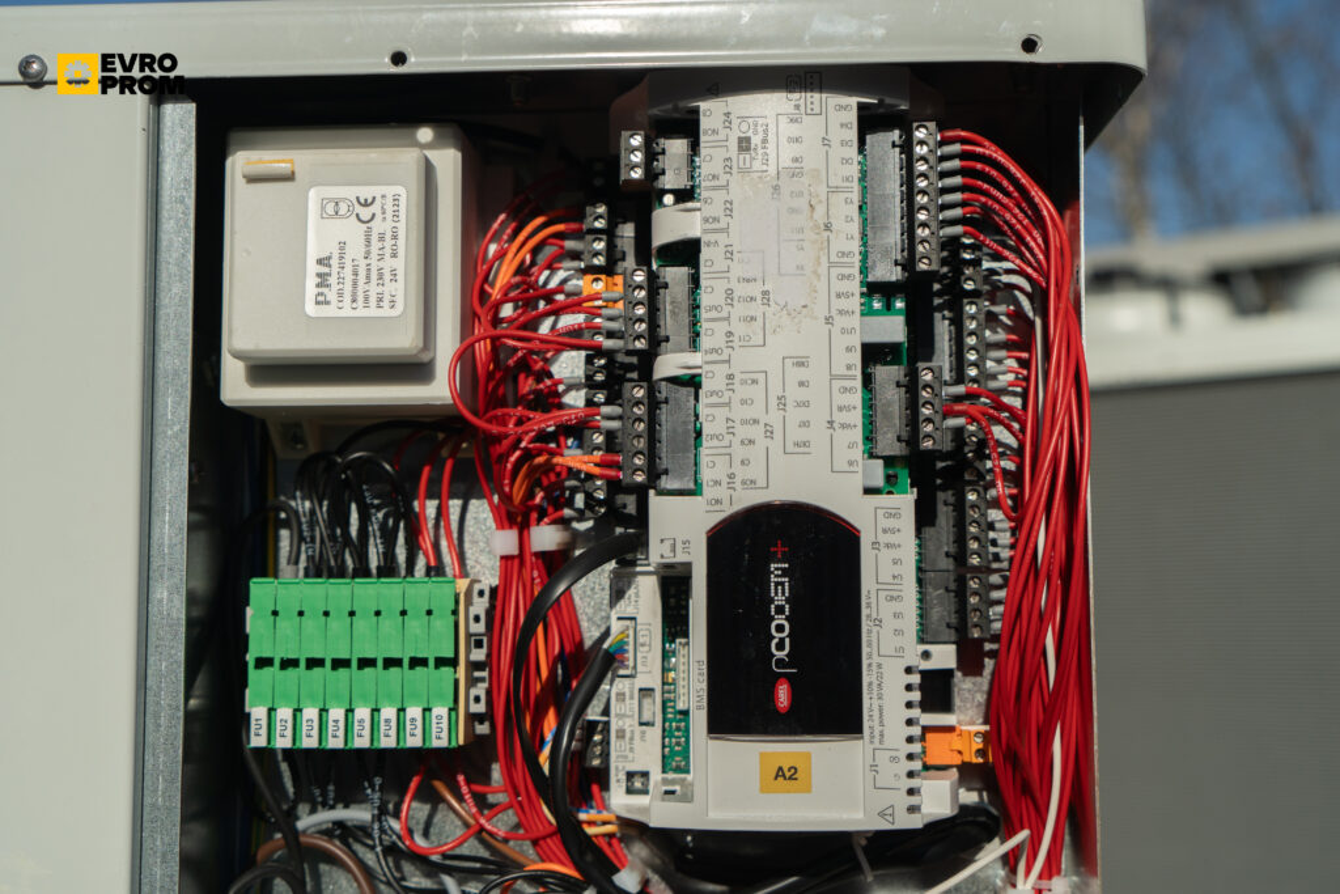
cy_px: 447
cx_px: 670
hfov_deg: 43.6
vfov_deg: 29.9
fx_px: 1675
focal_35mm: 45
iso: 250
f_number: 5.6
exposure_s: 1/1250
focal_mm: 45
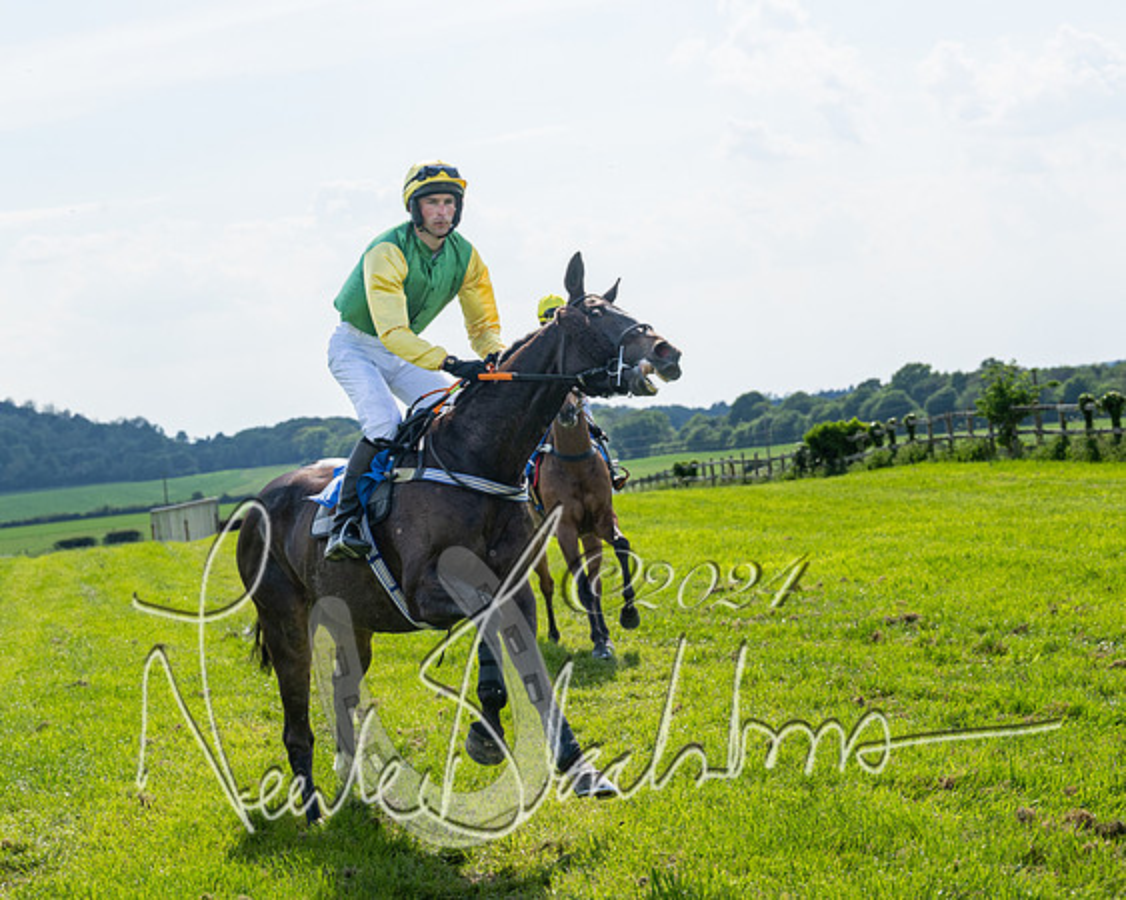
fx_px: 3604
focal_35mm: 108
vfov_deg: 14.2
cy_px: 344
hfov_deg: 17.7
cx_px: 430
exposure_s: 1/2000
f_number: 5
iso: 200
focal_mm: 70
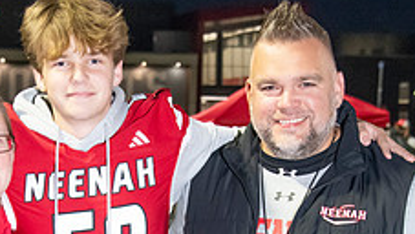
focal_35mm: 147
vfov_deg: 8.2
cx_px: 154
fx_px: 1619
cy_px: 282
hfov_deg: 14.6
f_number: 5.6
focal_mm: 55
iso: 5000
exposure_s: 1/160
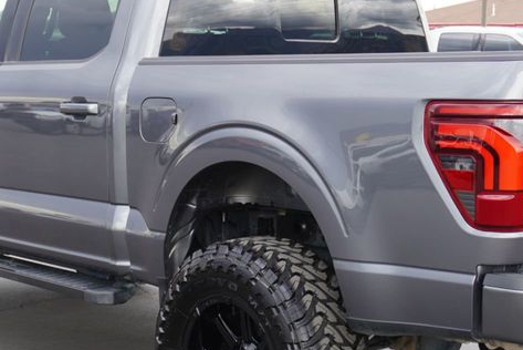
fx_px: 1134
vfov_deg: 17.5
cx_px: 283
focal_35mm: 78
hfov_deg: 26.0
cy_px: 227
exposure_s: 1/60
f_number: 4.5
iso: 100
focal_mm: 24
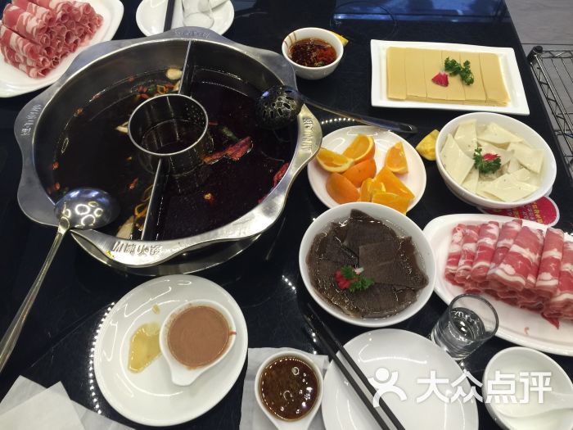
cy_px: 215
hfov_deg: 61.7
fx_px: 480
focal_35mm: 29
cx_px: 286
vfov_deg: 48.2
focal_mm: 4.15
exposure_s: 1/15
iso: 32
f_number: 2.2
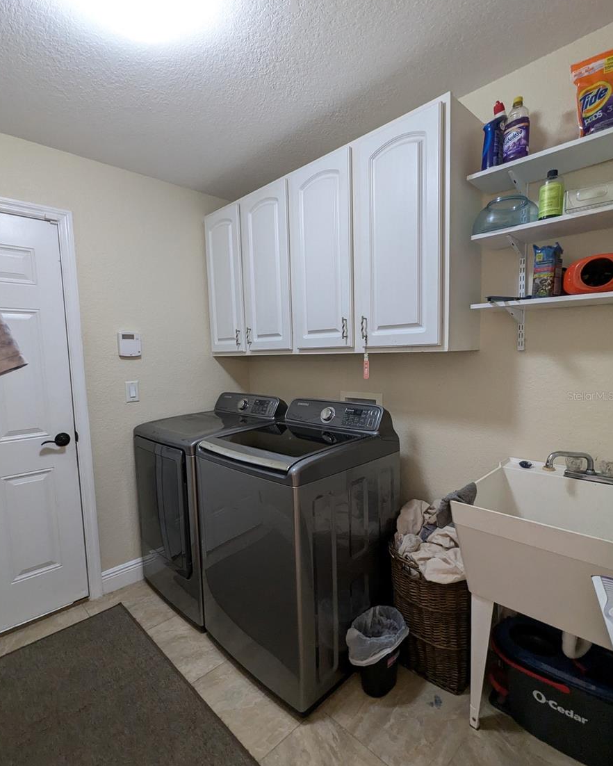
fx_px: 385
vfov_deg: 89.6
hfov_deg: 77.0
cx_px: 304
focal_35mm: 17
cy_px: 396
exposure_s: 1/40
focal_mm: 2.35
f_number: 2.2
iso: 352
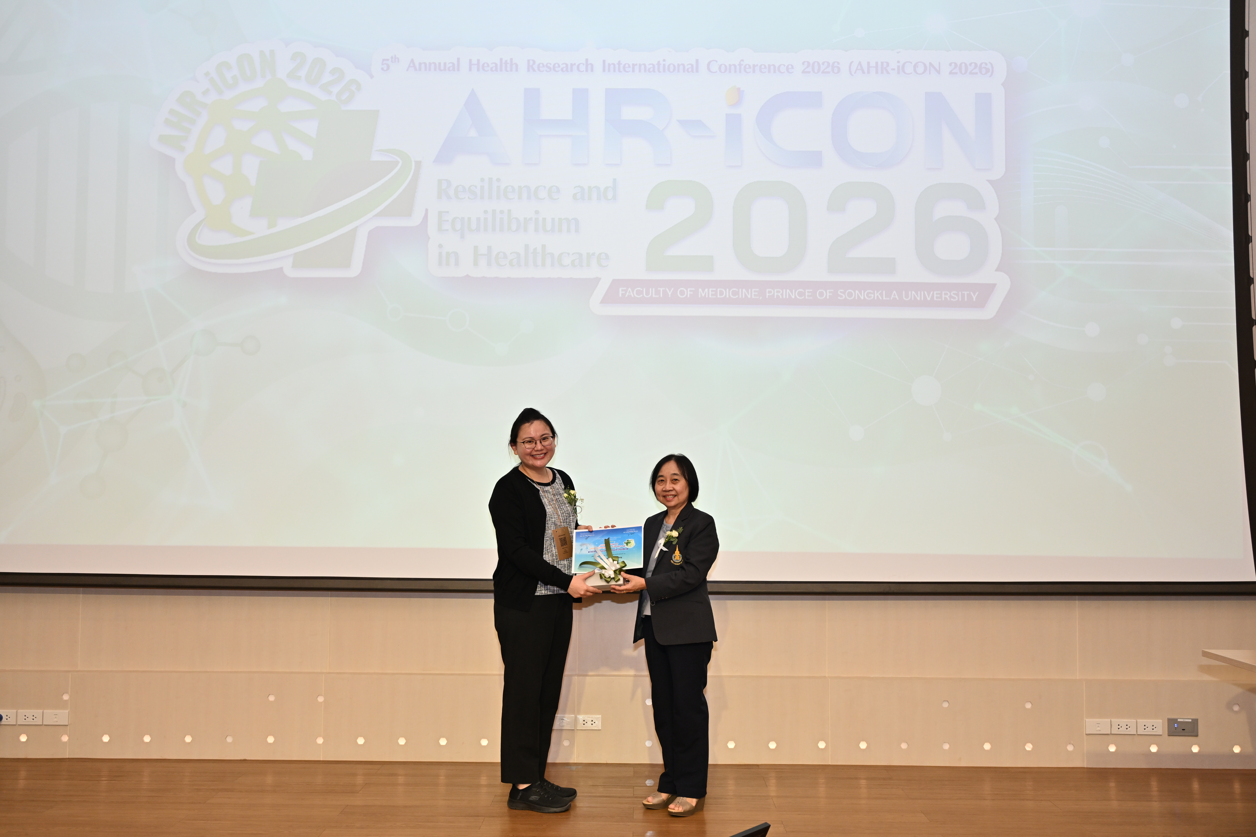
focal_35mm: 34
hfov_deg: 55.8
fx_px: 1186
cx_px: 628
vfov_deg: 38.9
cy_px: 418
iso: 800
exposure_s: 1/200
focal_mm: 34
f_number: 4
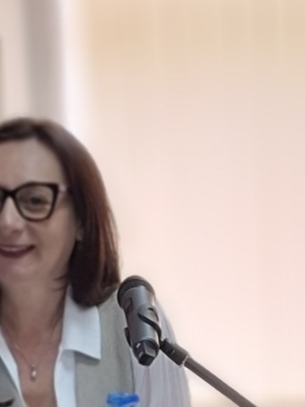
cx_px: 94
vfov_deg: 16.2
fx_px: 1222
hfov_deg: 14.2
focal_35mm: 104
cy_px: 708
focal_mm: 5.54
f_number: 1.8
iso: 320
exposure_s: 1/100
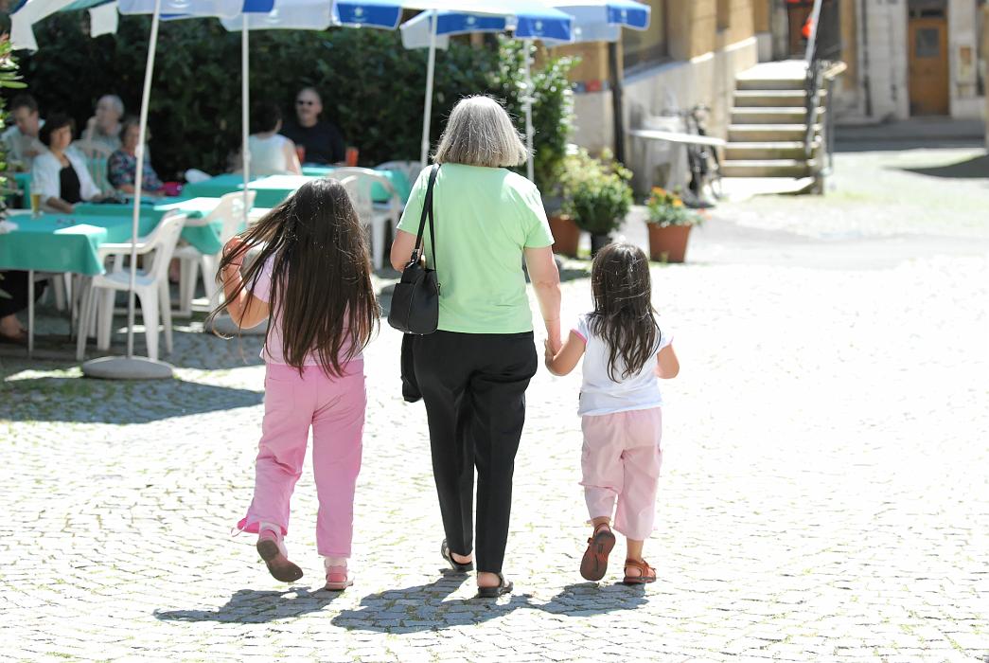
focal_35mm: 105
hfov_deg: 19.4
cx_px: 494
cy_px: 332
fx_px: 2889
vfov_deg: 13.1
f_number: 2.8
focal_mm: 70
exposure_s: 1/1600
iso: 400
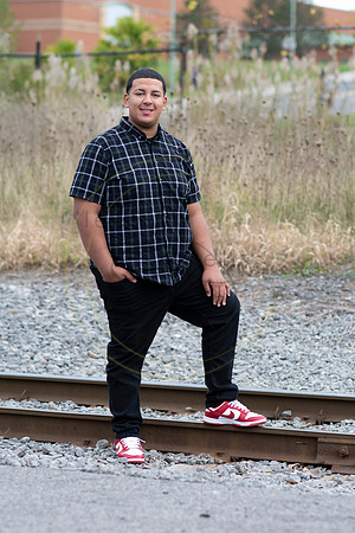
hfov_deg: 10.8
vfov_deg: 16.1
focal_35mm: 127
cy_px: 266
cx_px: 178
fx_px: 1878
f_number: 2.8
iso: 100
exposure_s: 1/320
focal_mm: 85
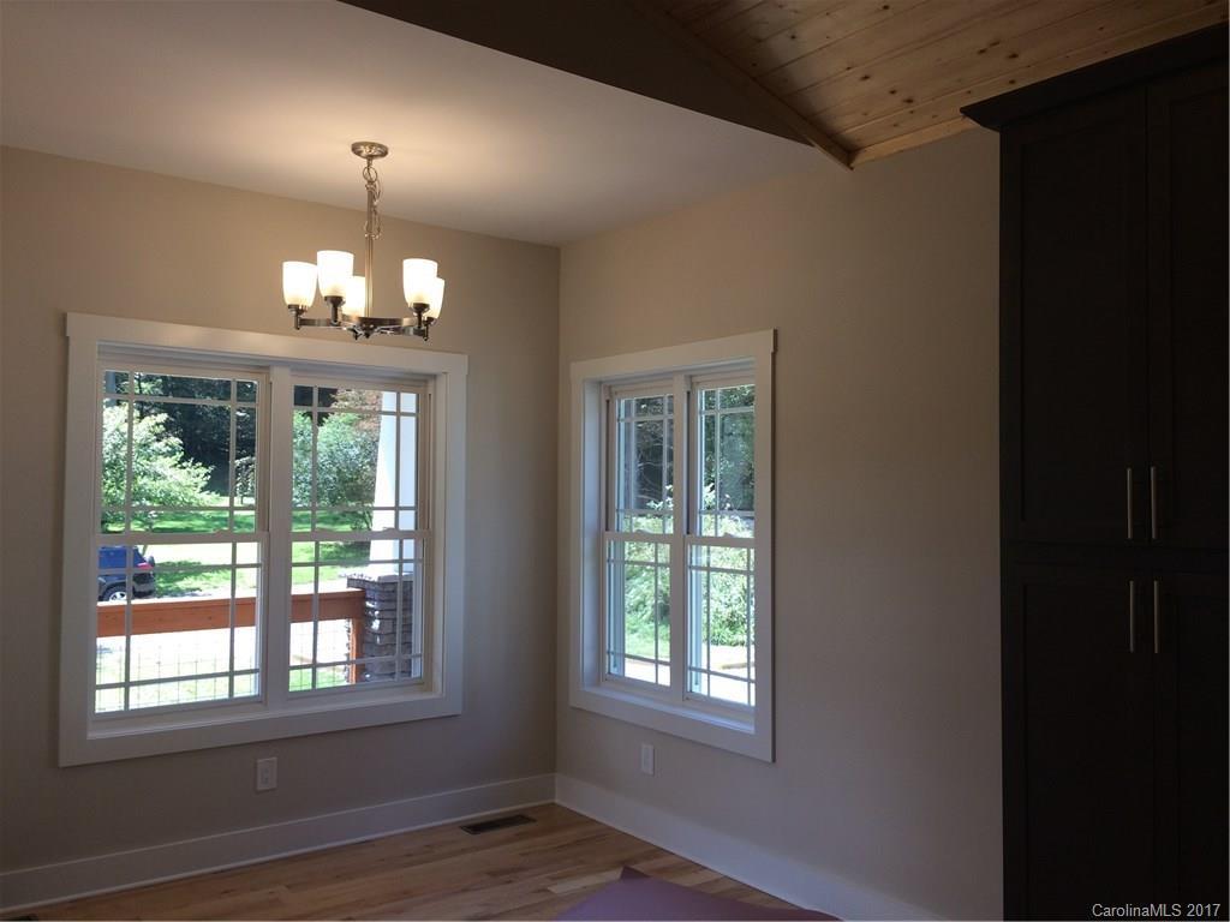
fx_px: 1030
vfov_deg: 48.2
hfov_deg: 61.7
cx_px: 615
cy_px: 461
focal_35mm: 29
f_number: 2.2
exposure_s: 1/120
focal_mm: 4.15
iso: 40
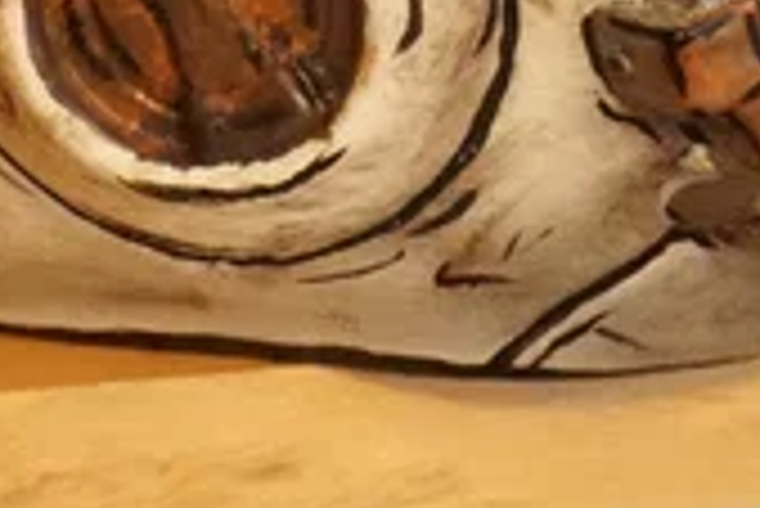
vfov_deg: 4.2
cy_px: -690
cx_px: 229
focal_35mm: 325
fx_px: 6862
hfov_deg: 6.3
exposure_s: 1/20
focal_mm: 39
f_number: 5.6
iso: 6400
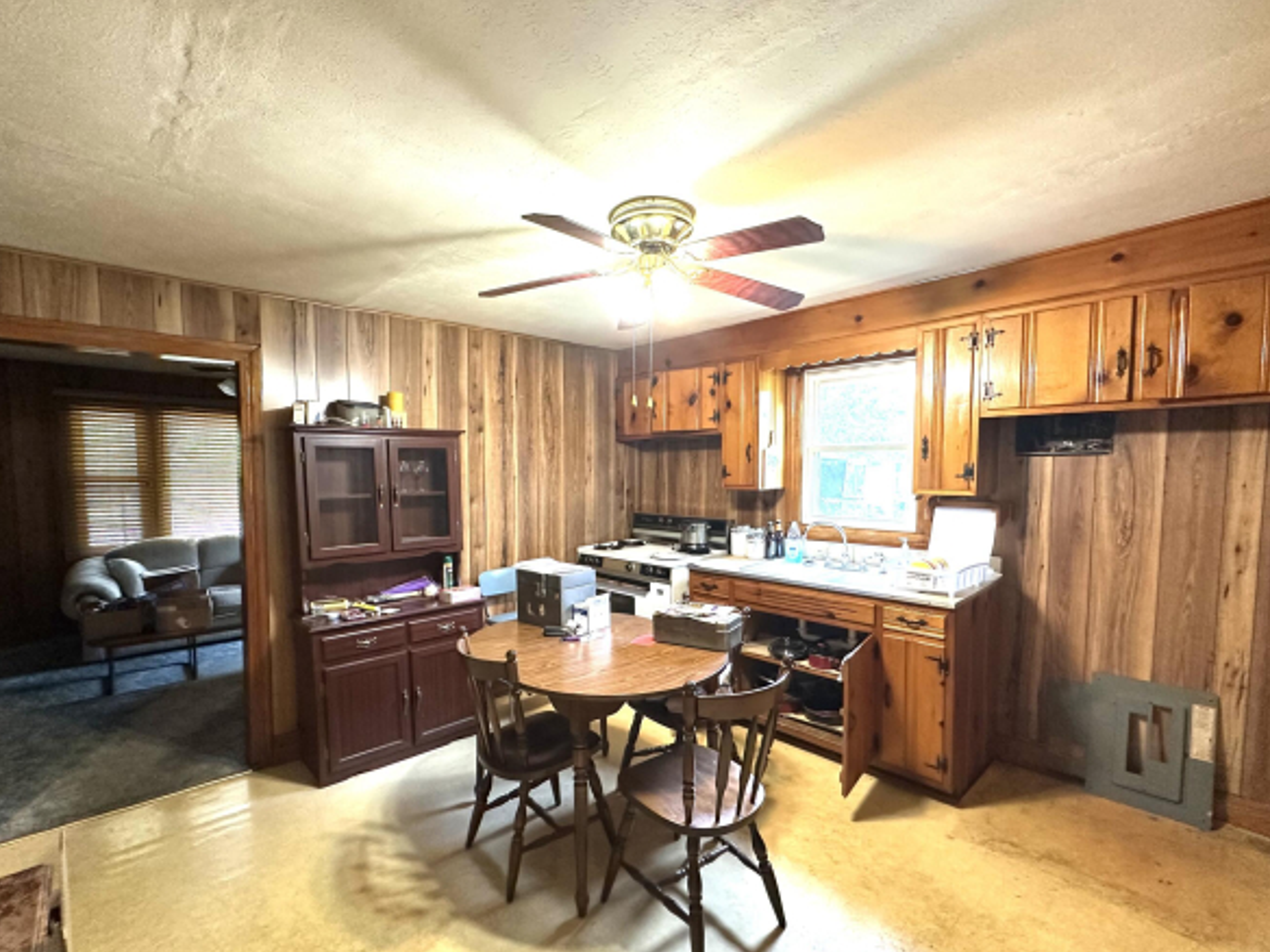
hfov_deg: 94.5
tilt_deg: -3.1
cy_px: 513
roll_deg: -0.8
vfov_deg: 78.0
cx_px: 619
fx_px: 587
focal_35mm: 16
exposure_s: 1/60
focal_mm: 2.22
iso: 400
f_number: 2.2
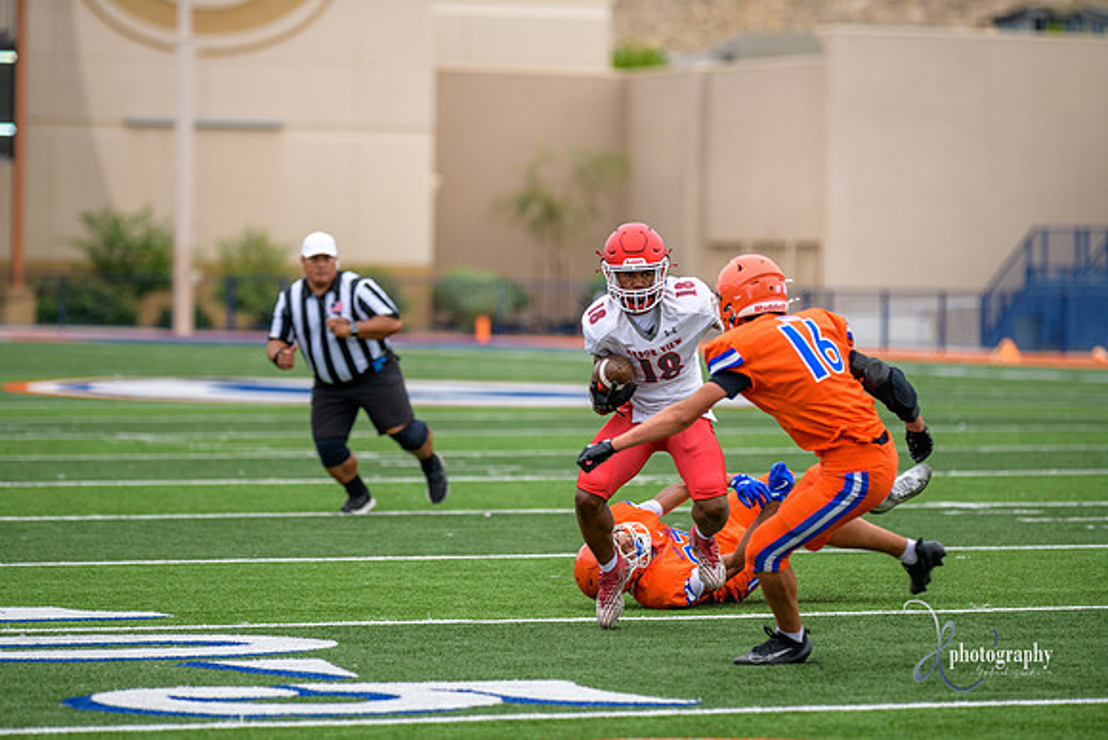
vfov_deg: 7.0
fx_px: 6003
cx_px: 554
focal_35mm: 195
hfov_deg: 10.5
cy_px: 370
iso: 280
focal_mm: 195
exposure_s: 1/800
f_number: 2.8
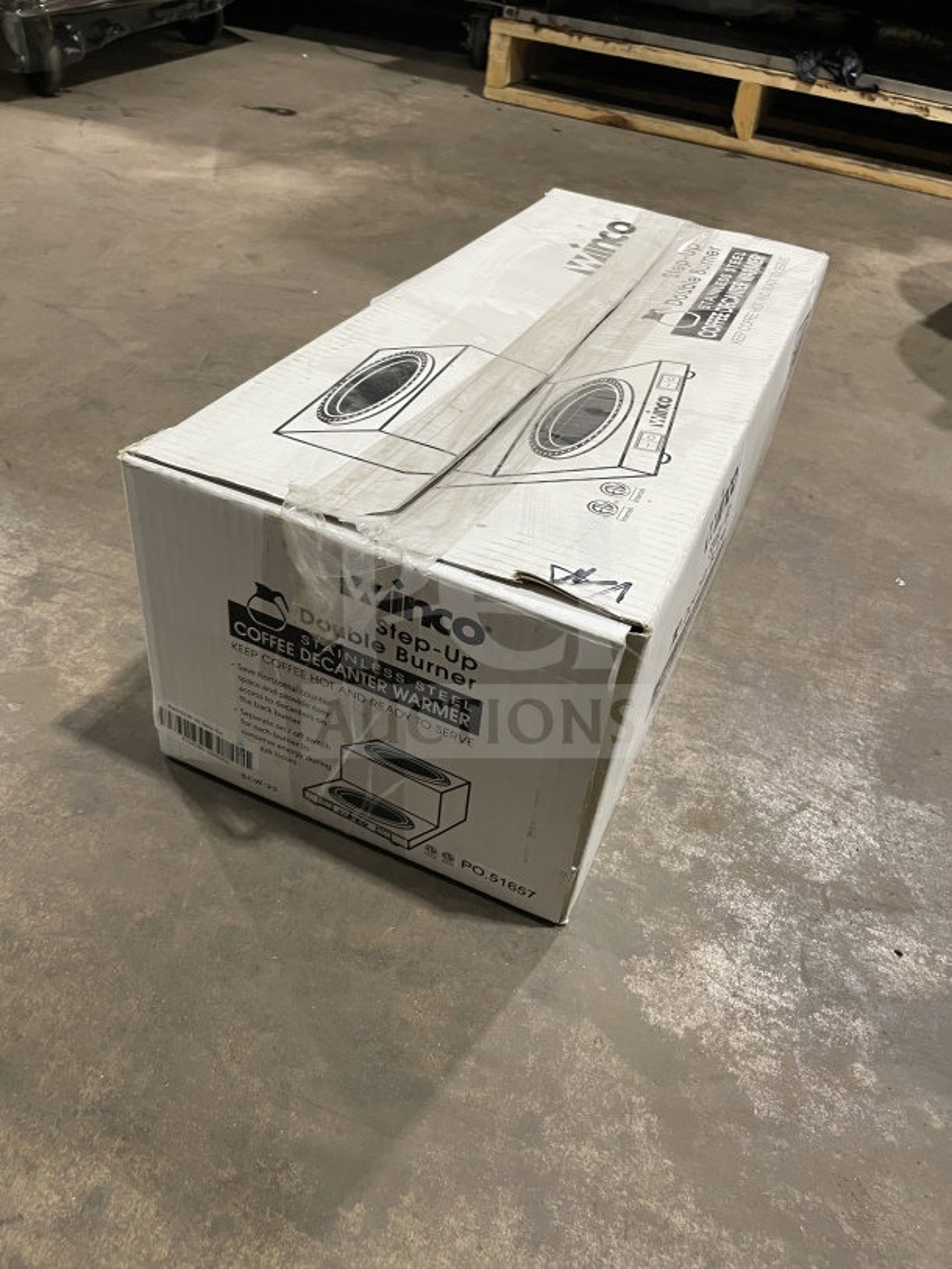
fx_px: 953
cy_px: 634
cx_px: 476
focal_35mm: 26
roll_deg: -7.8
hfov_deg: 53.1
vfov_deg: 67.3
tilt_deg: -38.6
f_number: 1.6
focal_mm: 4.2
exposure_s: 1/62
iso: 125
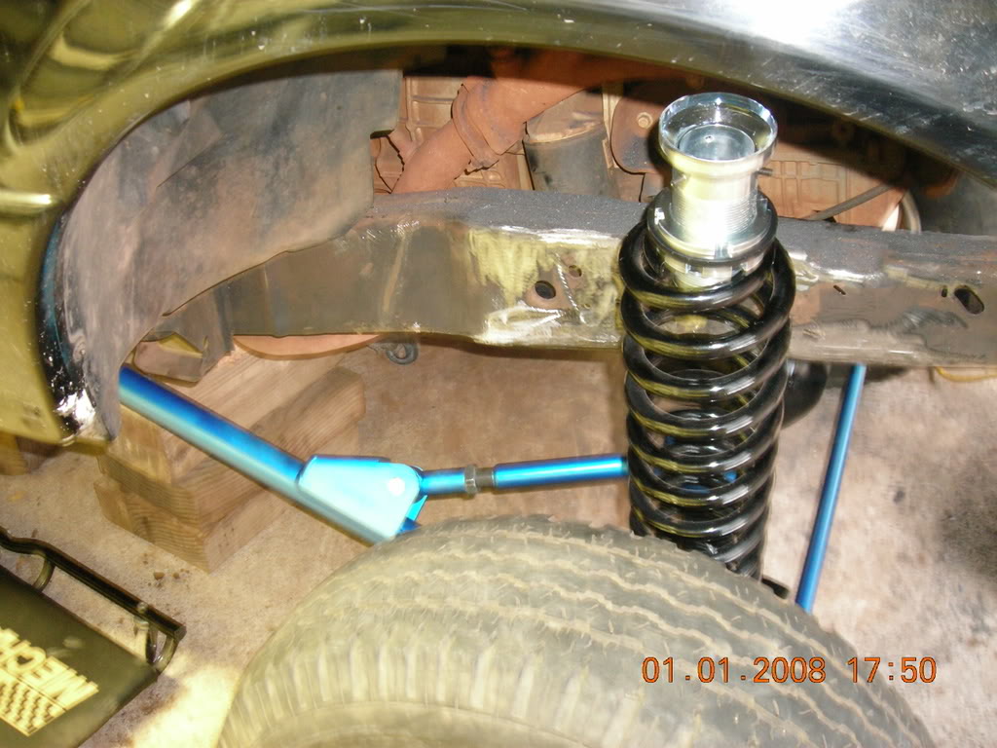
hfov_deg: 49.0
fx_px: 1094
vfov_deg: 37.7
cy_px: 374
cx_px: 498
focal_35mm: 38
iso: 200
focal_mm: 6.3
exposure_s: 1
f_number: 3.2
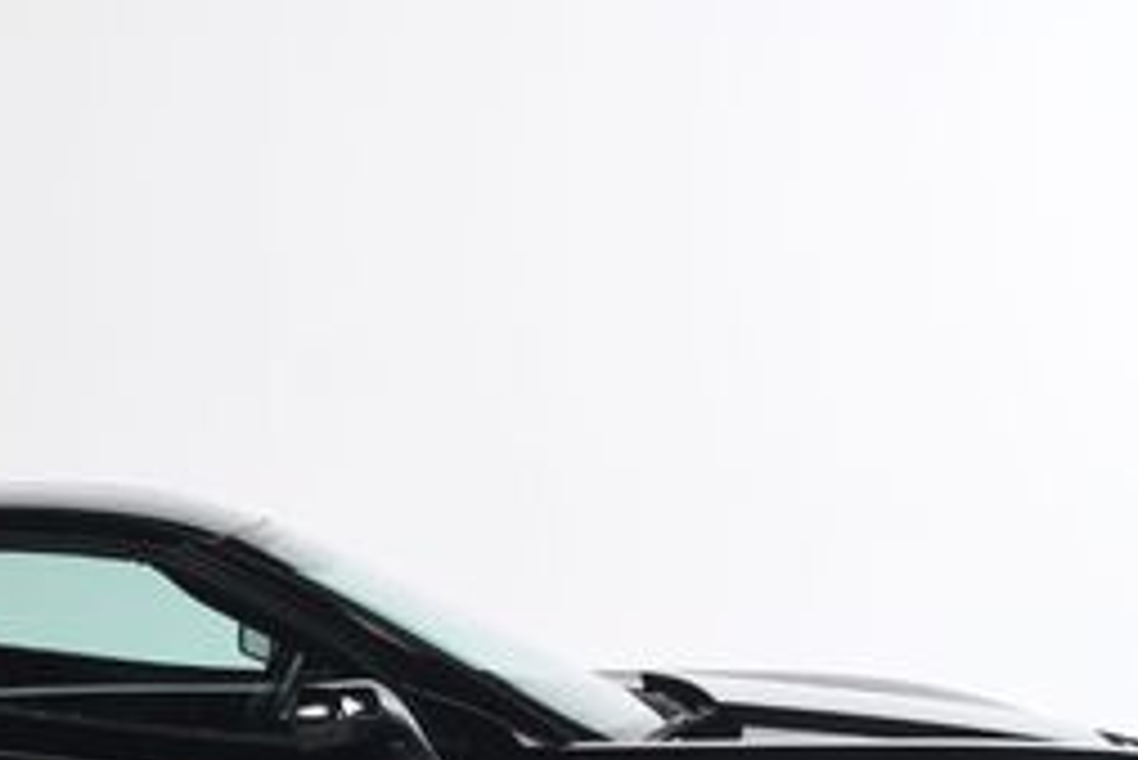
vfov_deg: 15.3
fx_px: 2720
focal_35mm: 86
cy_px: 922
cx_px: 225
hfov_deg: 23.3
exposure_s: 1/160
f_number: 6.3
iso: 100
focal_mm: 23
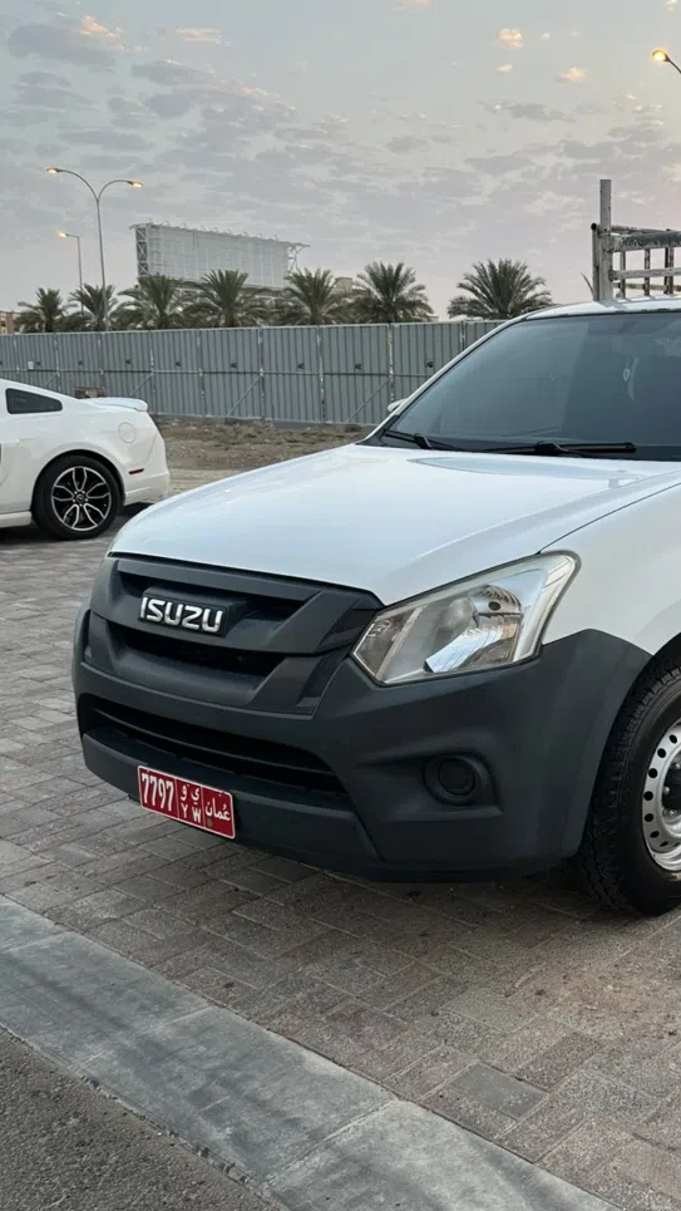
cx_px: 612
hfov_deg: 30.6
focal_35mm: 37
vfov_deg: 53.9
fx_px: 1187
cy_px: 657
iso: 50
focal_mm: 6.86
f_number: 1.78
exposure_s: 1/105
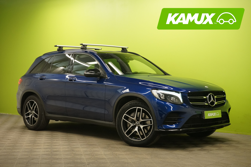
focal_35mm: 60
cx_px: 126
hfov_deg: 33.4
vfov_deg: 22.6
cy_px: 84
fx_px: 418
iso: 2500
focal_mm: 60
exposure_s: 1/25
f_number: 9
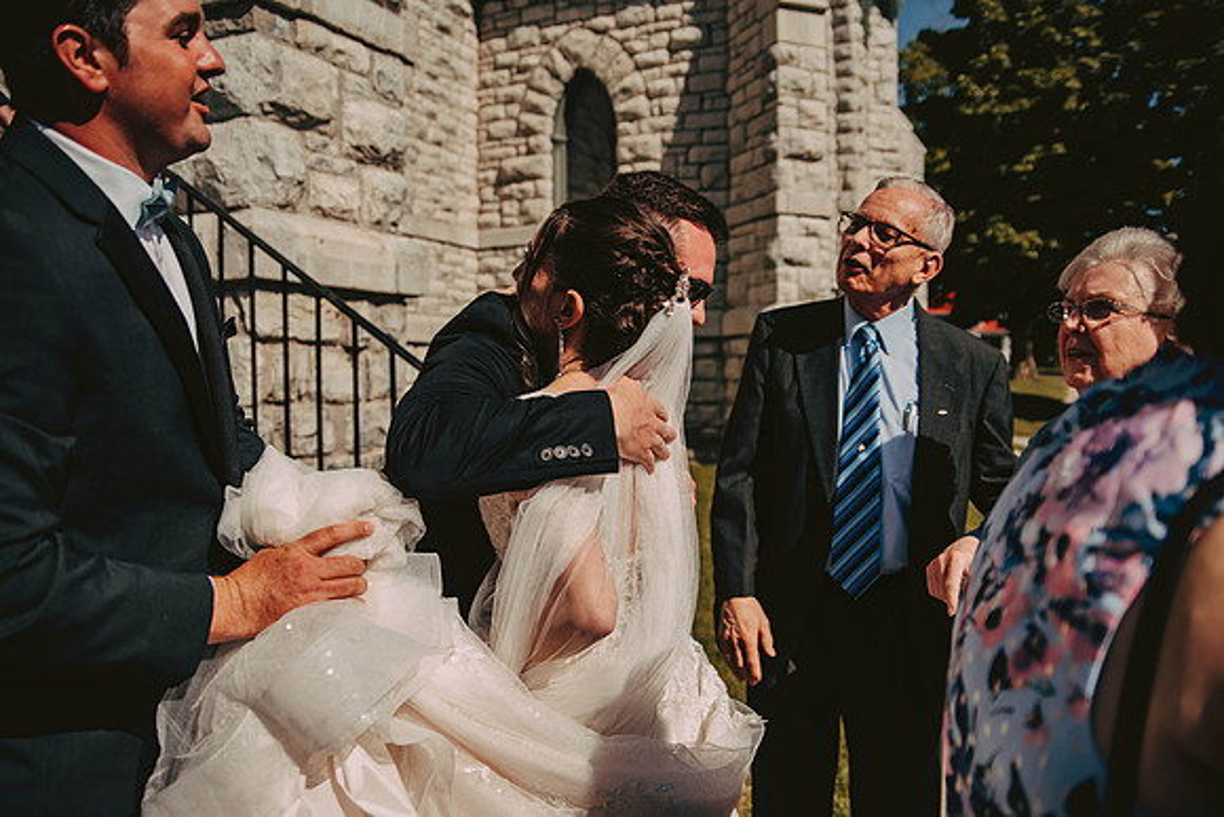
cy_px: 408
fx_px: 952
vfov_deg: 46.4
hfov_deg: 65.5
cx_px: 612
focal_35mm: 28
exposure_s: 1/4000
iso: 200
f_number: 2.8
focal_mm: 28
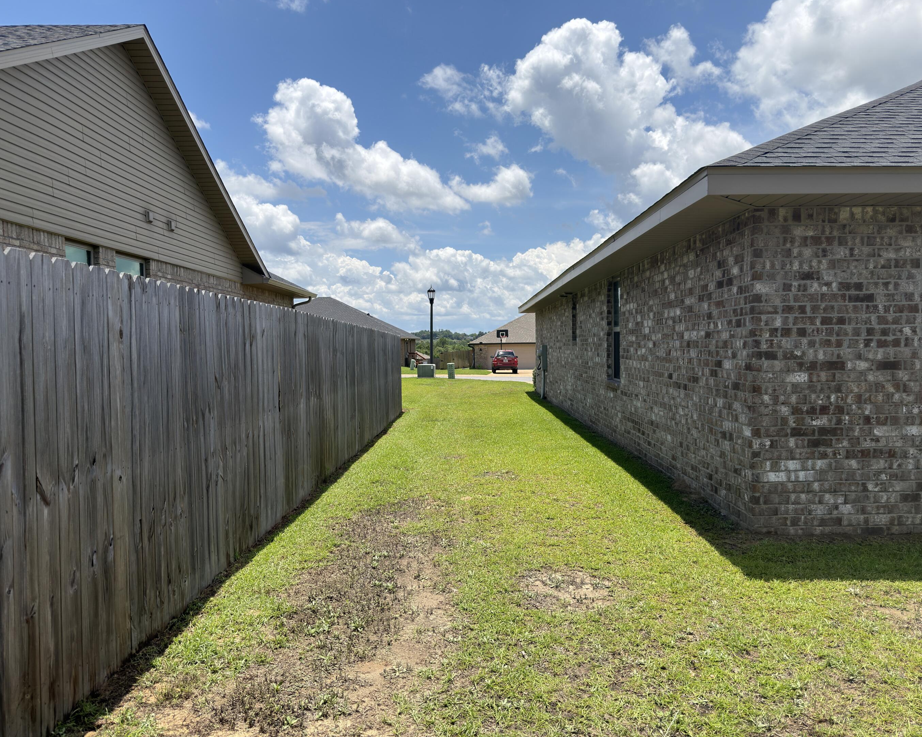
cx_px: 479
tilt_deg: -3.6
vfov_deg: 54.9
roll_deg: +0.0
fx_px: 709
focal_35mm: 26
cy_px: 378
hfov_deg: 66.0
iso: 64
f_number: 1.78
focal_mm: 6.76
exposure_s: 1/4739
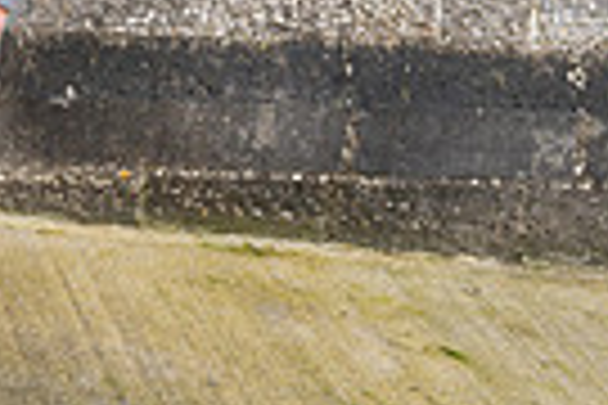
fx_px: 1739
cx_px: -360
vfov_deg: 12.6
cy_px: -218
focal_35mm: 103
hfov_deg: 17.4
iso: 160
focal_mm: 24
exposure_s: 1/160
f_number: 5
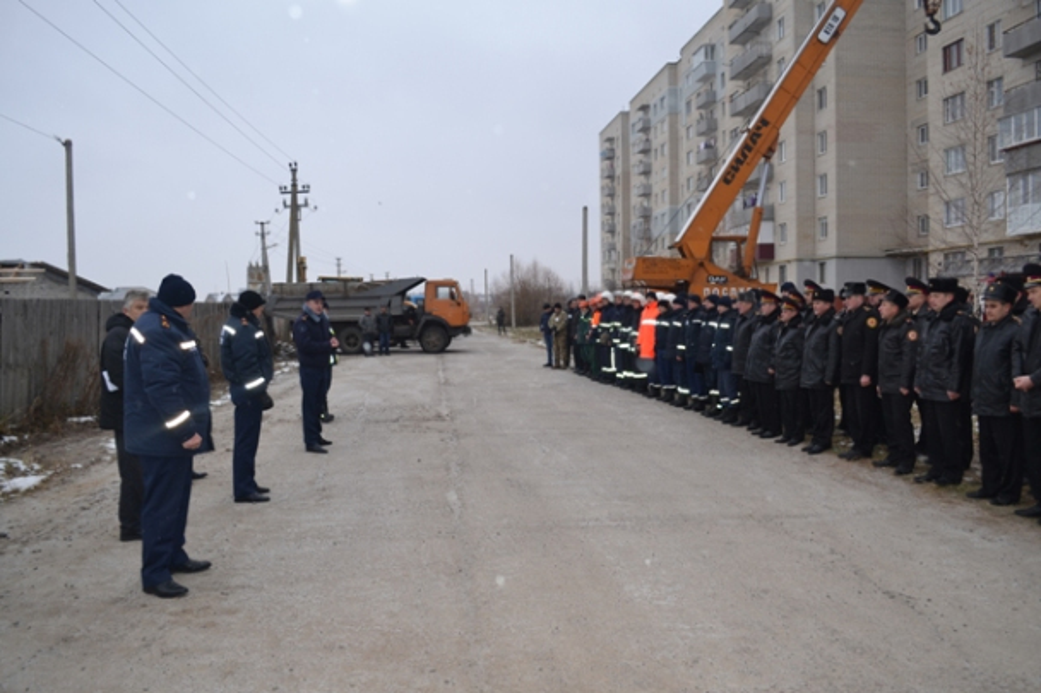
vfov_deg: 47.9
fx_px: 780
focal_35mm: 27
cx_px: 520
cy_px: 346
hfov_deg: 67.4
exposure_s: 1/160
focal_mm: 18
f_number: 4
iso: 100
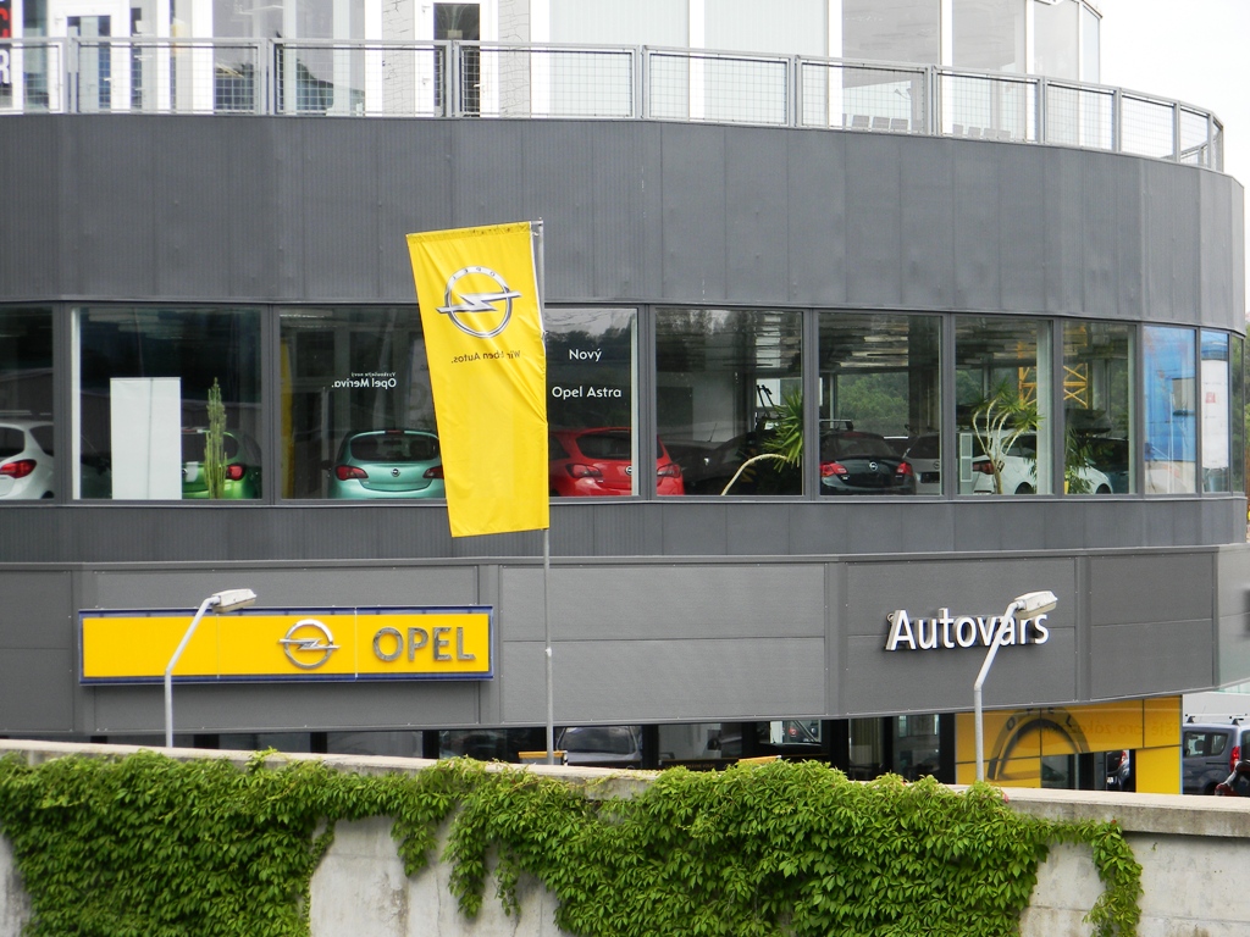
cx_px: 625
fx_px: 3792
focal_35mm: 105
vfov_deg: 14.1
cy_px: 468
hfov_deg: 18.7
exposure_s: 1/286
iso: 80
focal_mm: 19
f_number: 4.7
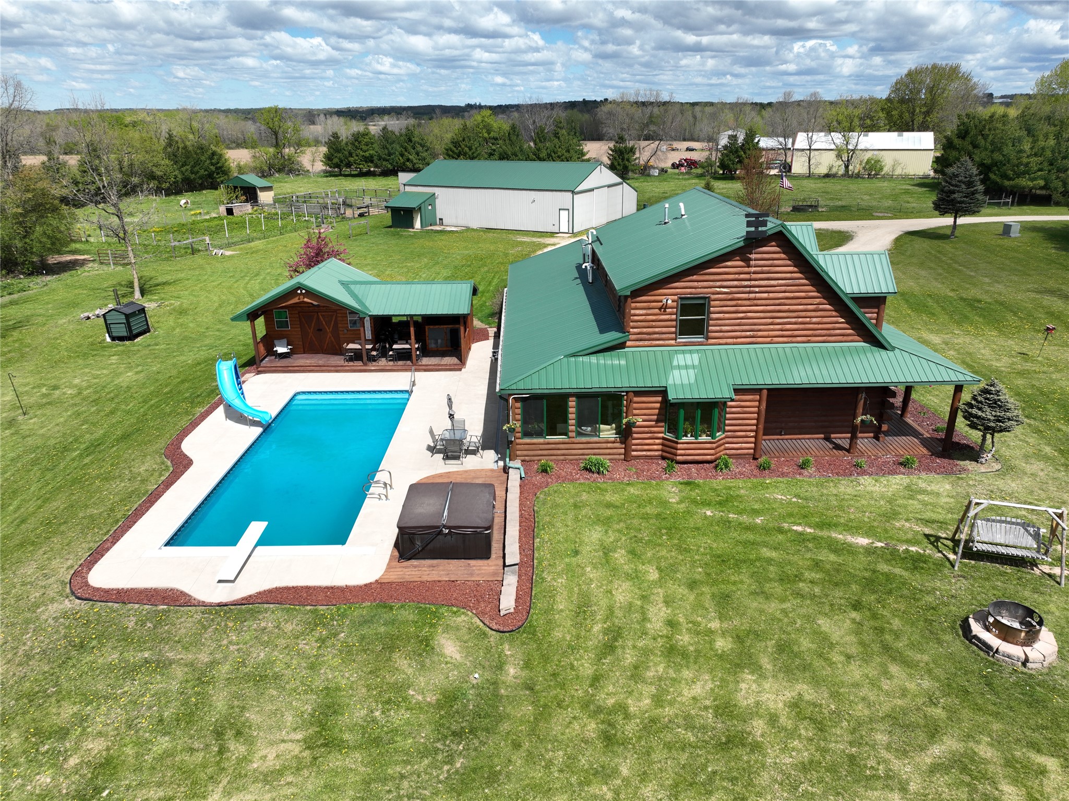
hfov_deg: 71.6
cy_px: 400
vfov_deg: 56.8
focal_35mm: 24
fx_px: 741
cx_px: 534
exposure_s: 1/2000
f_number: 2.8
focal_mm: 12.29
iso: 100
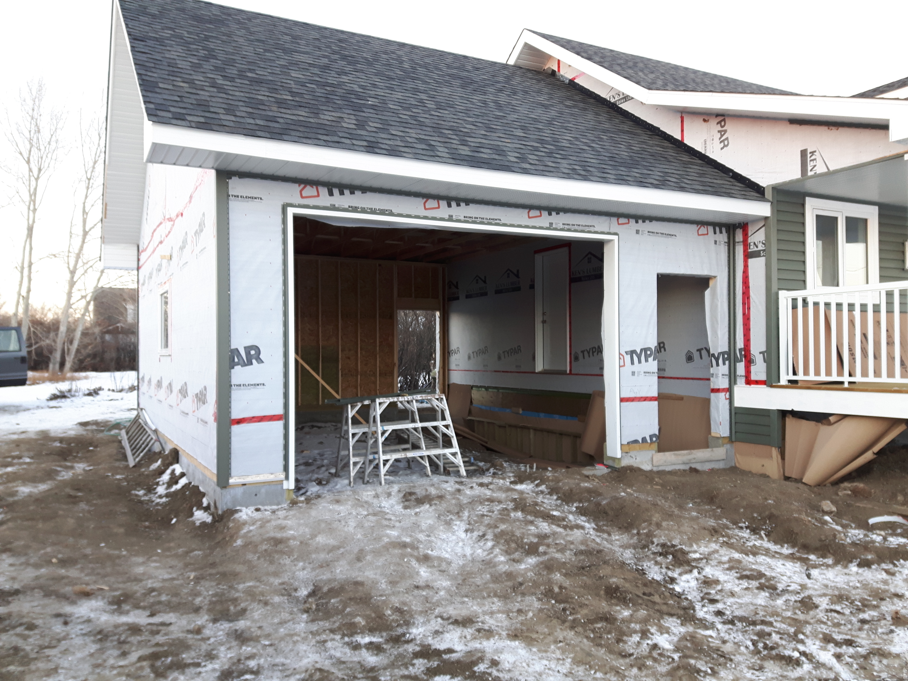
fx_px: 813
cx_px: 454
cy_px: 340
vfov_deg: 45.4
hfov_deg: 58.4
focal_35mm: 31
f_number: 1.9
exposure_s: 1/33
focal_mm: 3.7
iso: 50
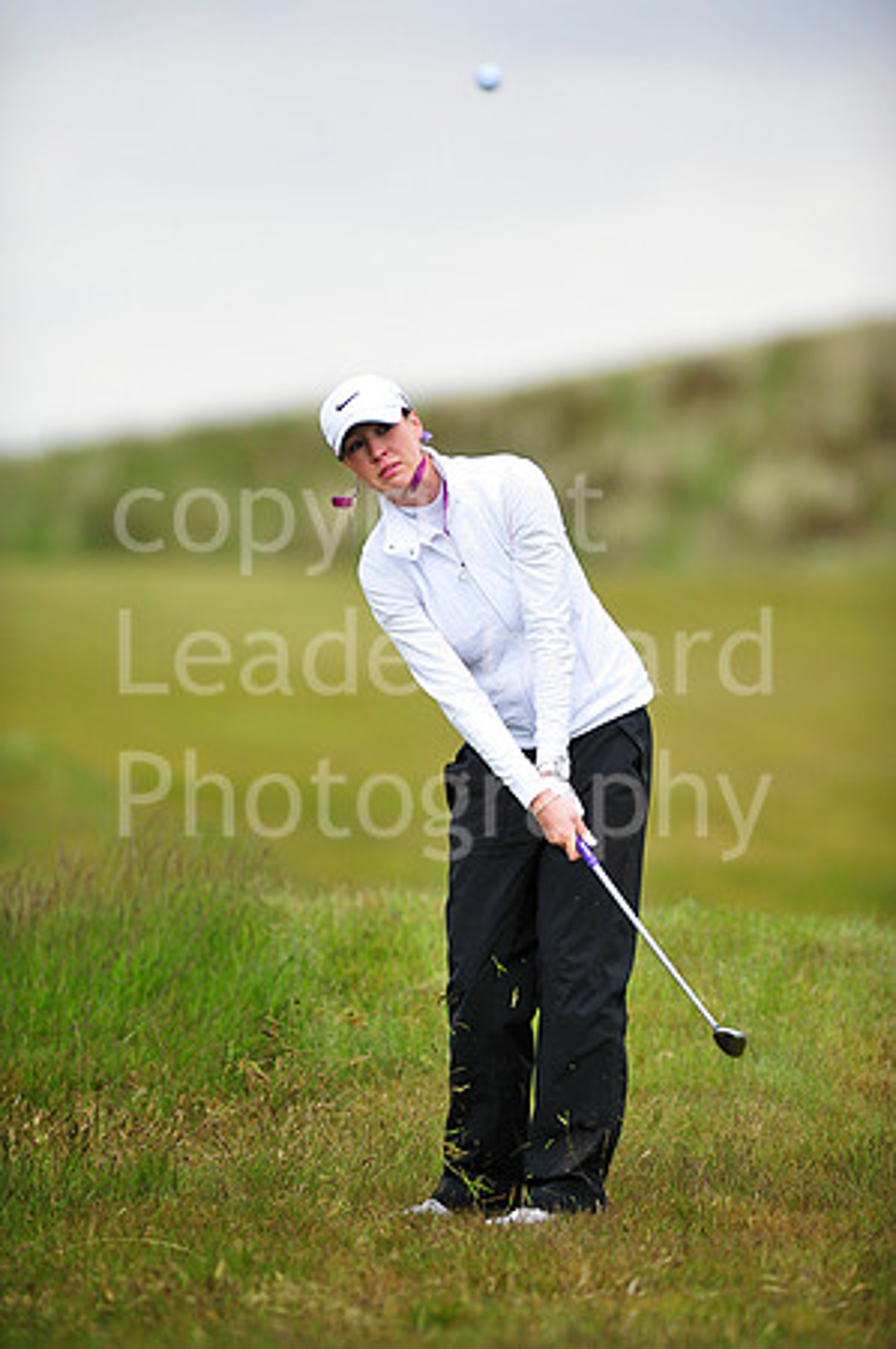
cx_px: 448
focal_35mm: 300
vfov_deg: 6.9
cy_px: 674
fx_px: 11225
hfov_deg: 4.6
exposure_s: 1/3200
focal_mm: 300
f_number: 4
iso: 800
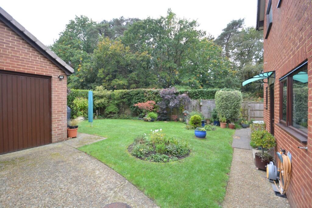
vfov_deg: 77.3
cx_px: 156
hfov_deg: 100.4
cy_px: 104
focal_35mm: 15
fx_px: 130
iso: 400
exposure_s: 1/60
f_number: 8
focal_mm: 10
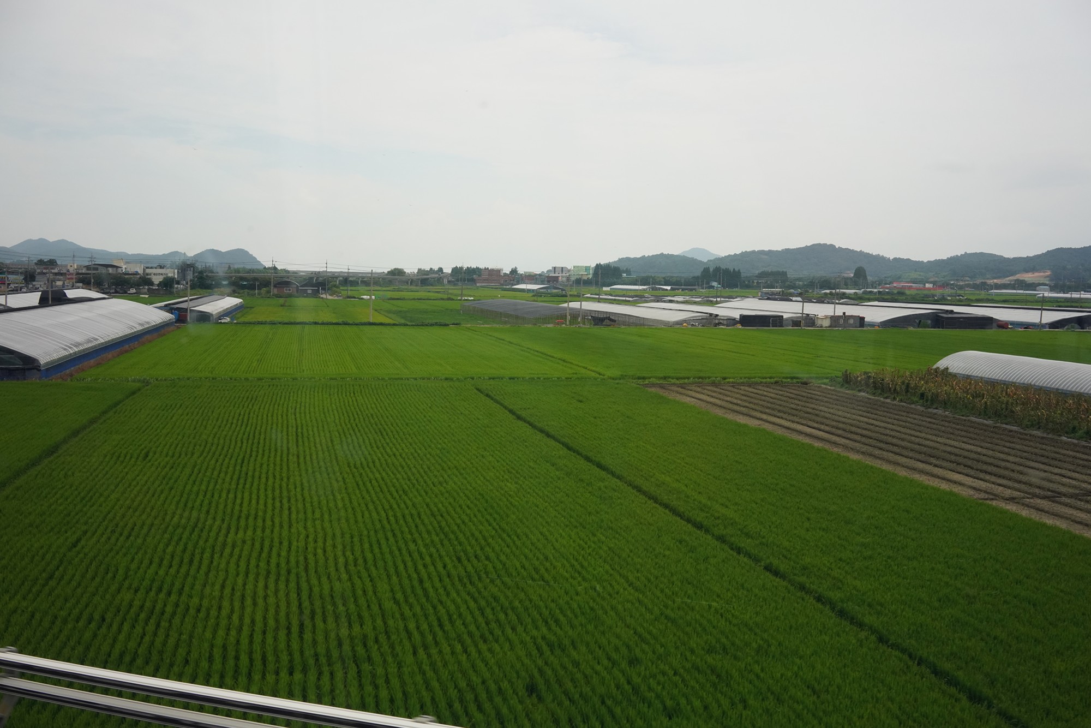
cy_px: 364
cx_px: 546
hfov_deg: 54.4
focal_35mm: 35
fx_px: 1061
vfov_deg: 37.9
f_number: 13
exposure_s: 1/500
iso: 1600
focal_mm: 35
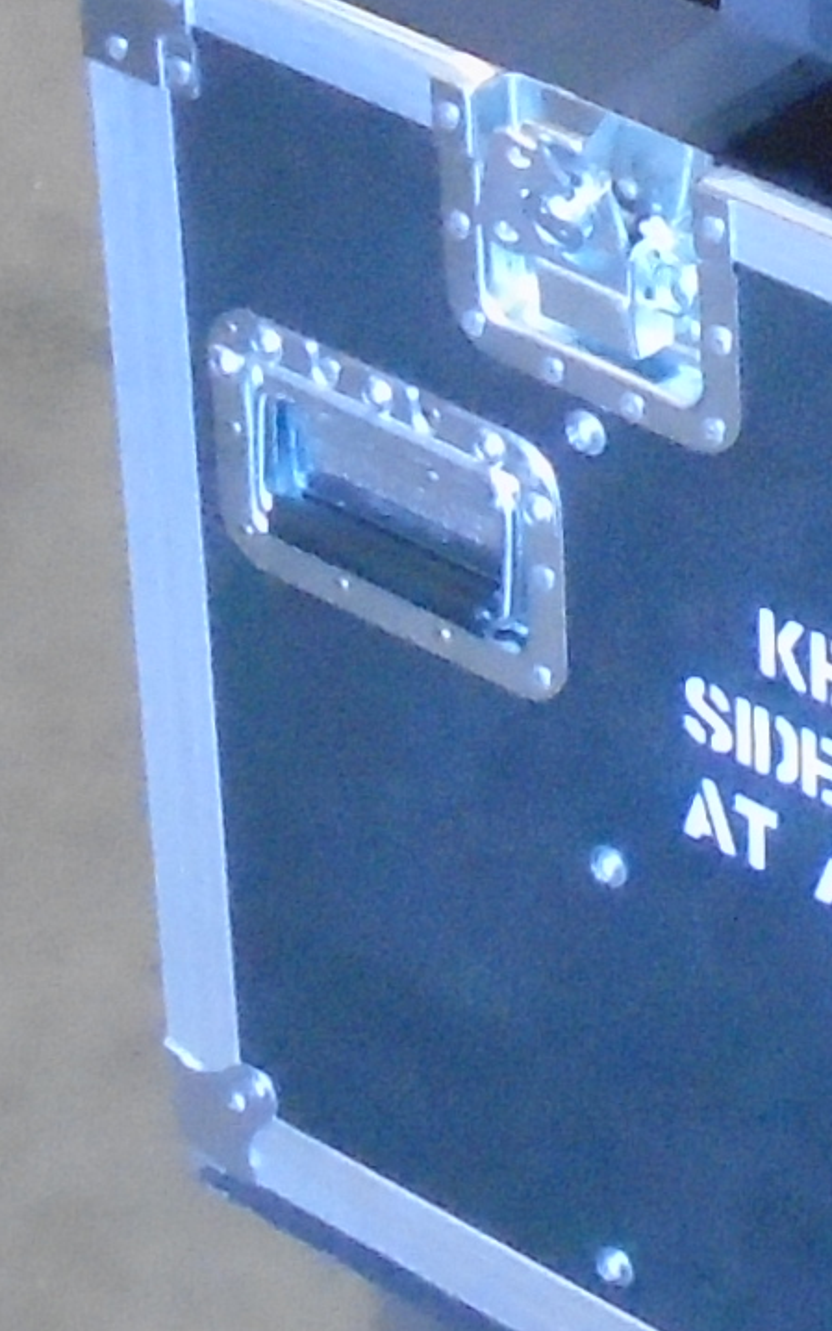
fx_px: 5077
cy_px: -224
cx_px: 1553
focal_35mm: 140
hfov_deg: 8.9
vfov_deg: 14.5
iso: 800
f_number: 3.2
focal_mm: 4.6
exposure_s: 1/80
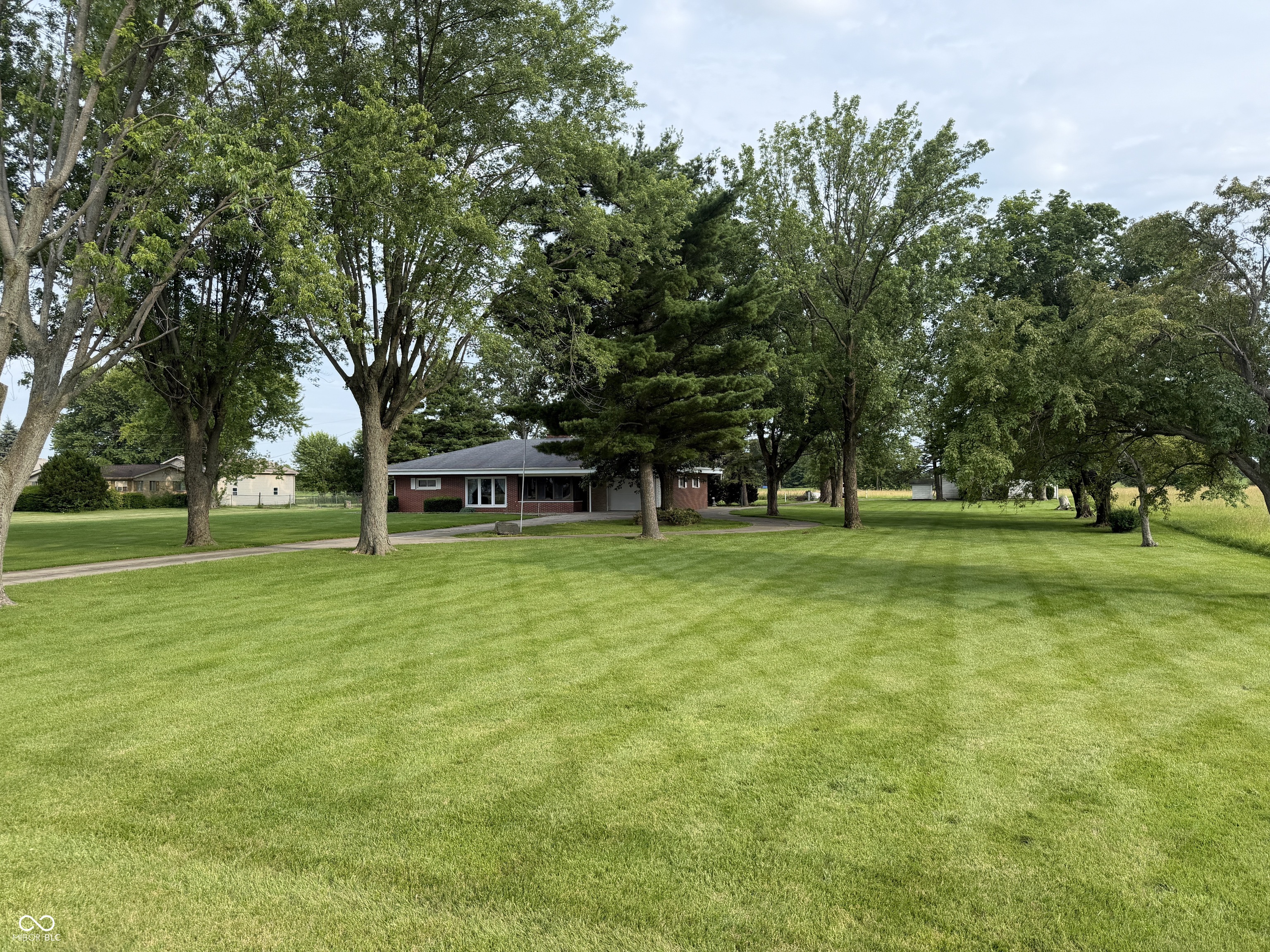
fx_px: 881
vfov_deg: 56.8
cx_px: 635
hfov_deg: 71.6
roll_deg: +0.6
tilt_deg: -1.0
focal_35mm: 24
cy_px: 476
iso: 80
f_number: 1.78
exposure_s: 1/1493
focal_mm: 6.76
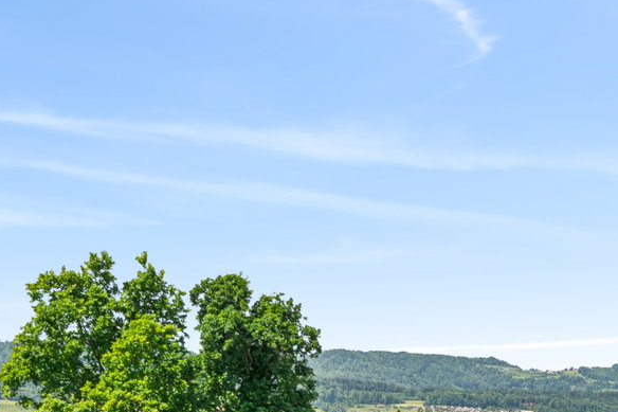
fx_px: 1270
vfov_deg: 17.8
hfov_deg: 27.0
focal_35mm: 74
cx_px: 453
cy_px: 442
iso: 250
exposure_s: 1/125
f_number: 10
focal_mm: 18
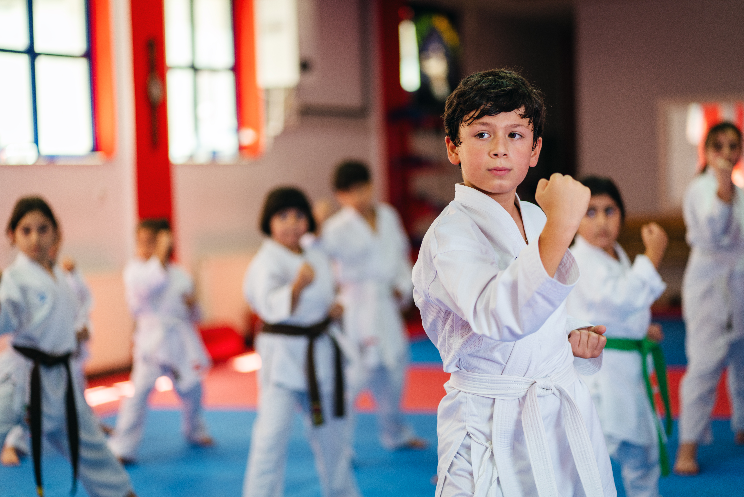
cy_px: 248
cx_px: 372
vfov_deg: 16.1
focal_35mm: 85
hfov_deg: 23.9
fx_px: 1757
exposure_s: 1/125
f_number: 1.8
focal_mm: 85
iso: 160
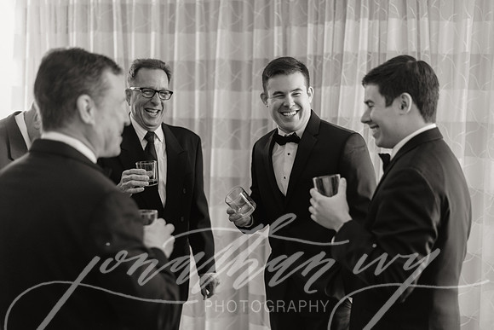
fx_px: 686
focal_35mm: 50
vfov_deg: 27.0
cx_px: 247
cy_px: 165
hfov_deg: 39.6
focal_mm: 50
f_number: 1.8
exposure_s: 1/125
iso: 1600
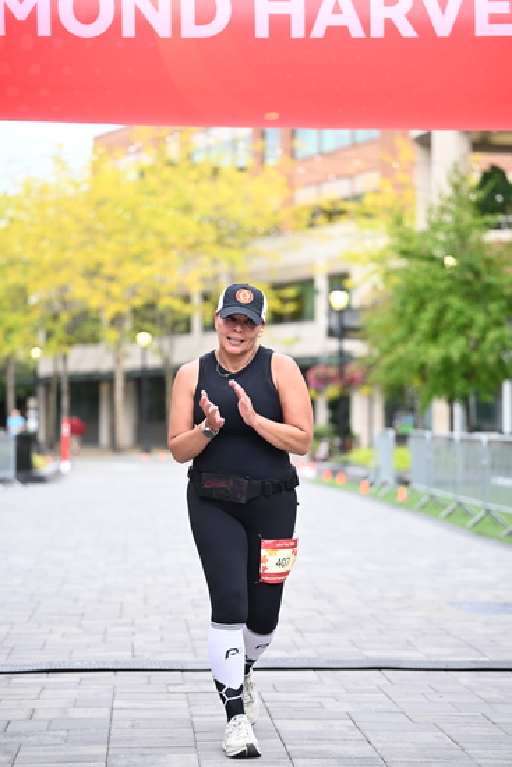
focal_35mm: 97
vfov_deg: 21.0
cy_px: 384
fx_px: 2068
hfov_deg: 14.1
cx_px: 256
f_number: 2.8
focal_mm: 97
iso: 640
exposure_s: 1/1000
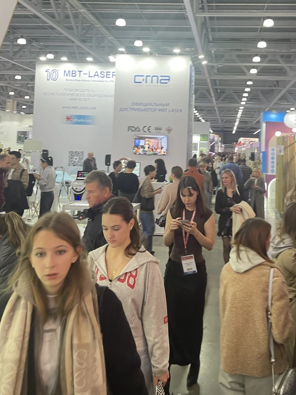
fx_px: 399
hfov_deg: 40.3
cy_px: 122
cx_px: 191
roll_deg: -3.7
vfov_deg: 51.3
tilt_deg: +6.3
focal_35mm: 35
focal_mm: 5.1
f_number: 1.6
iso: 64
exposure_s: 1/50
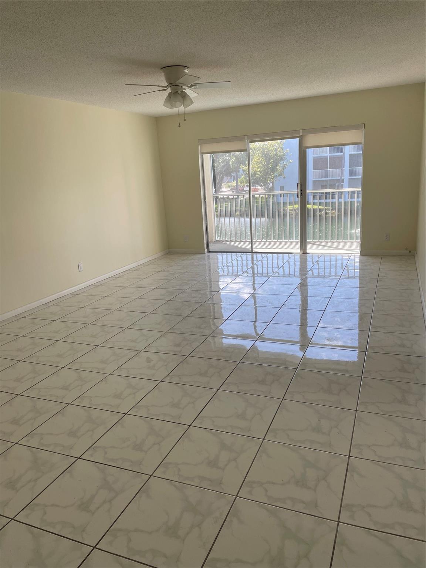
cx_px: 213
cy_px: 284
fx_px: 427
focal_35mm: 26
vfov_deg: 67.3
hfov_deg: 53.1
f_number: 1.6
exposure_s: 1/341
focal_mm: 4.2
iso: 32
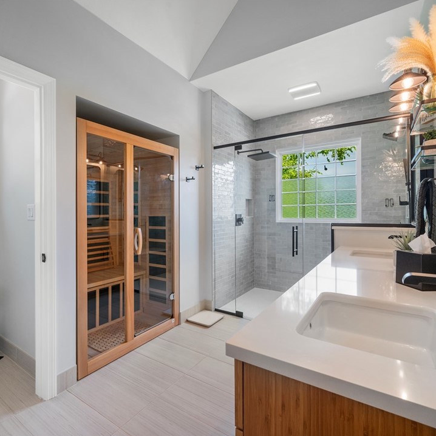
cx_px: 198
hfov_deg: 80.5
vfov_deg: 80.7
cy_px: 217
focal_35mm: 18
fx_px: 256
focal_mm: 14
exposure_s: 1/20
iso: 400
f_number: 8
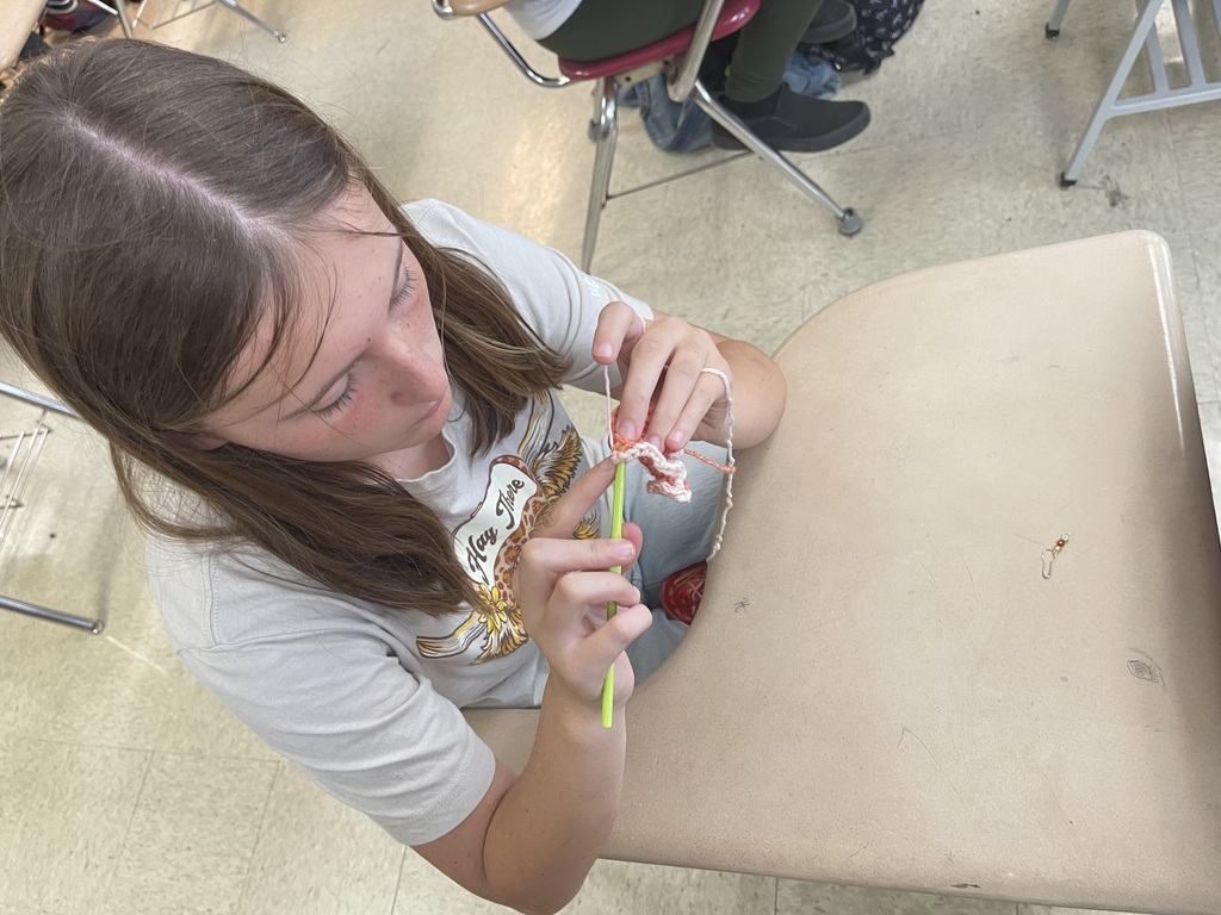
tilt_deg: -55.5
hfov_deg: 69.4
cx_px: 610
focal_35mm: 25
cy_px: 458
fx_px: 882
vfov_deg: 54.9
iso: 125
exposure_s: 1/60
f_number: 1.6
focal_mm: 5.1
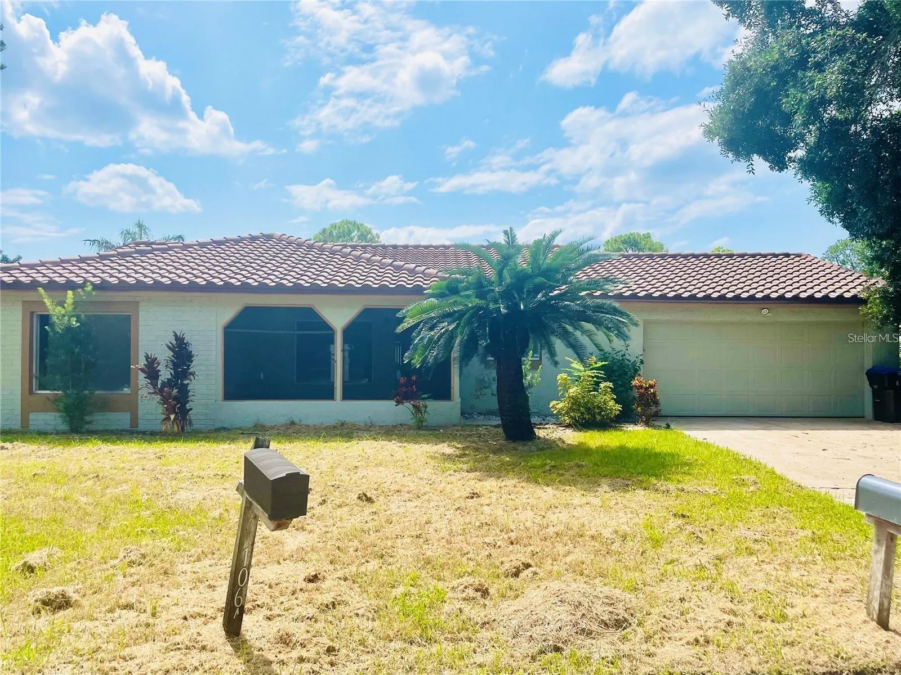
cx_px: 450
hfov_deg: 67.3
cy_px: 338
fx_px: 677
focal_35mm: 26
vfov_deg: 53.1
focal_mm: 4.2
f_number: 1.6
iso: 32
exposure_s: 1/6494
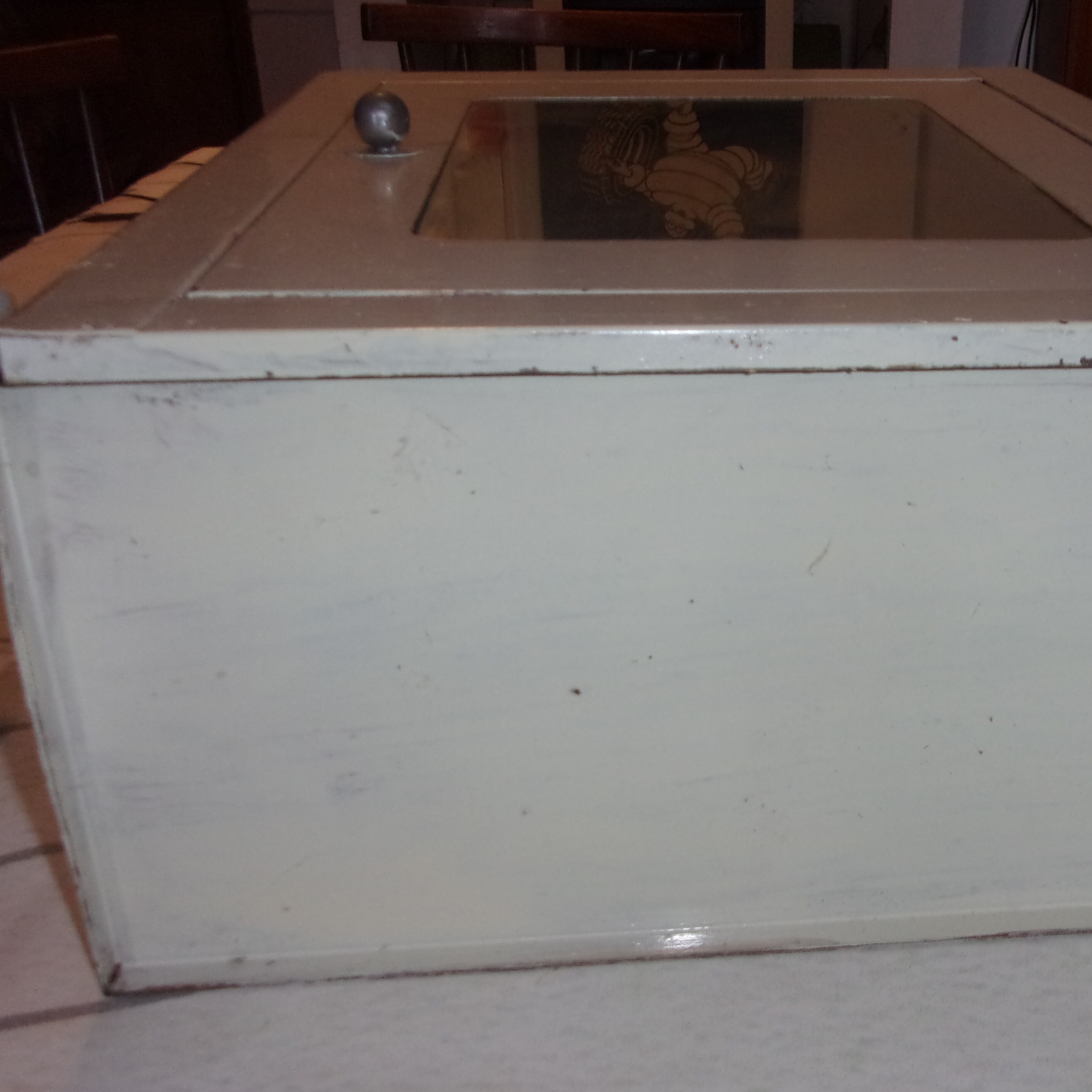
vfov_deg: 41.8
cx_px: 783
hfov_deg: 41.0
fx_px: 1428
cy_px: 606
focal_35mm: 40
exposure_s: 1/34
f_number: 3.9
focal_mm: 5.1
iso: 125
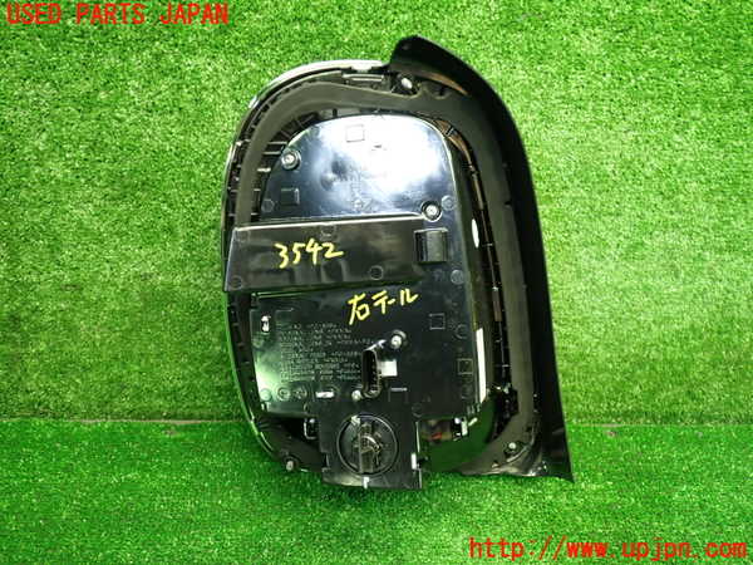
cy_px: 282
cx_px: 376
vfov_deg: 46.8
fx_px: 653
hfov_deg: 60.0
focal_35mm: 30
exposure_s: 1/30
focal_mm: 5.4
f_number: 2.3
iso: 320
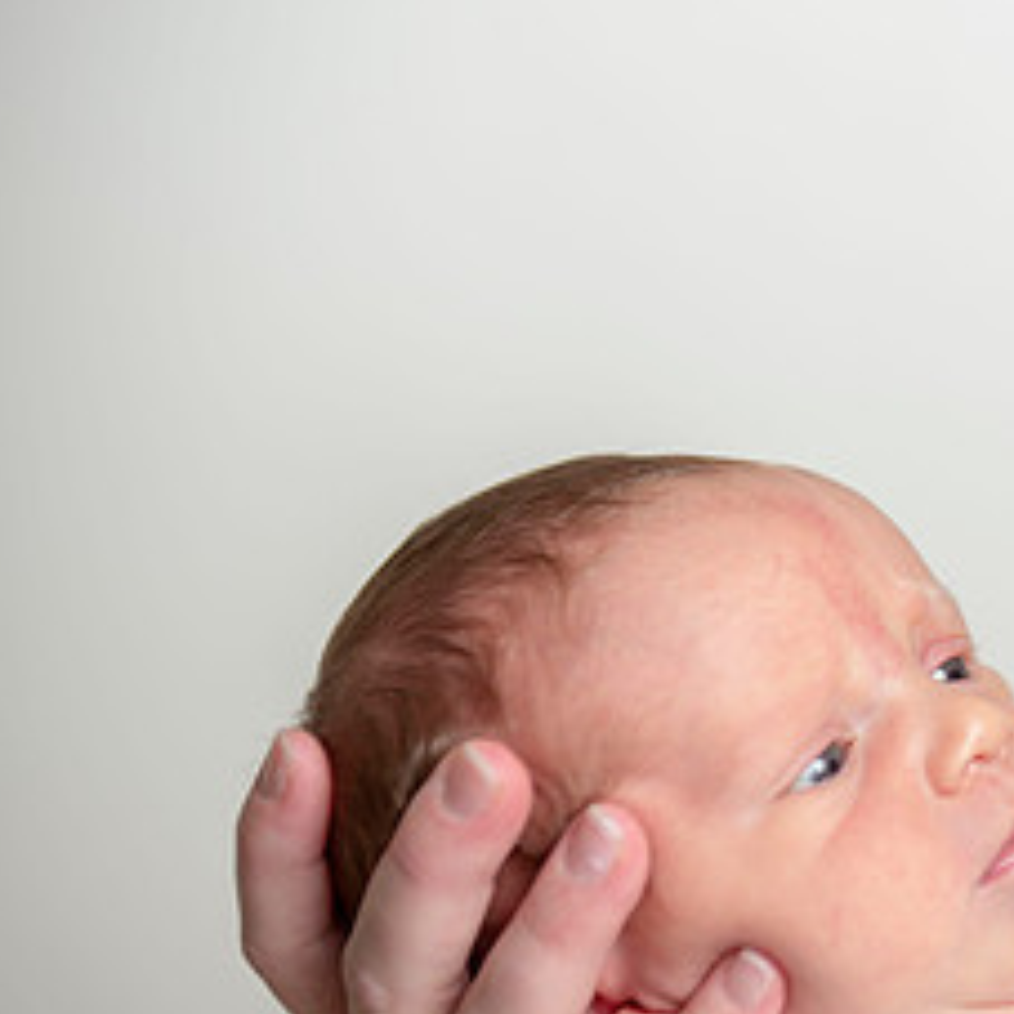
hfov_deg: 6.7
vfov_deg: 6.7
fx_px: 8650
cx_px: 1260
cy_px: 630
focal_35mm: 261
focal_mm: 120
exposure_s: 1/160
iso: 80
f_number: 2.8
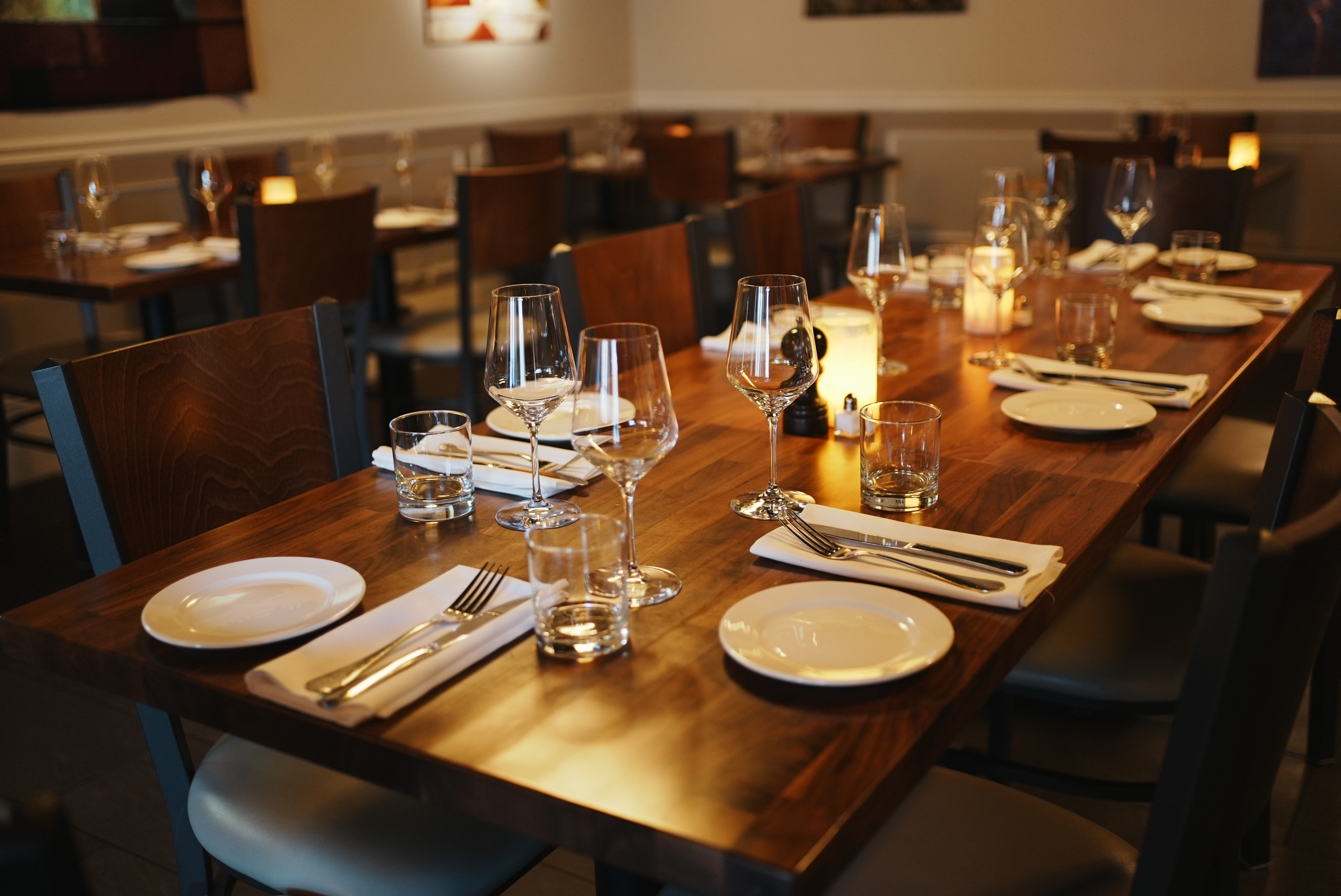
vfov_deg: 37.9
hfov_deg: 54.4
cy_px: 448
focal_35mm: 35
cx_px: 670
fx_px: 1304
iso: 800
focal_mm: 35
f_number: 2
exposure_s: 1/30
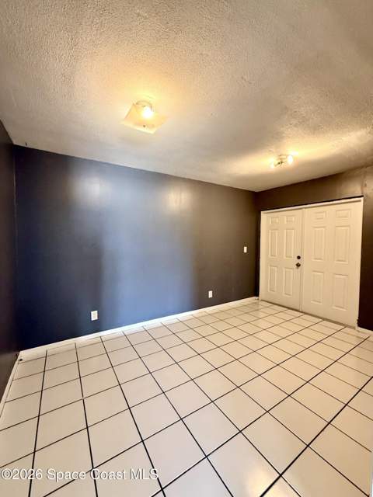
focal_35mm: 14
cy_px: 248
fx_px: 201
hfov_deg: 85.7
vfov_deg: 102.1
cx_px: 186
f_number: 2.2
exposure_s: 1/120
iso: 320
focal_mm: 2.22
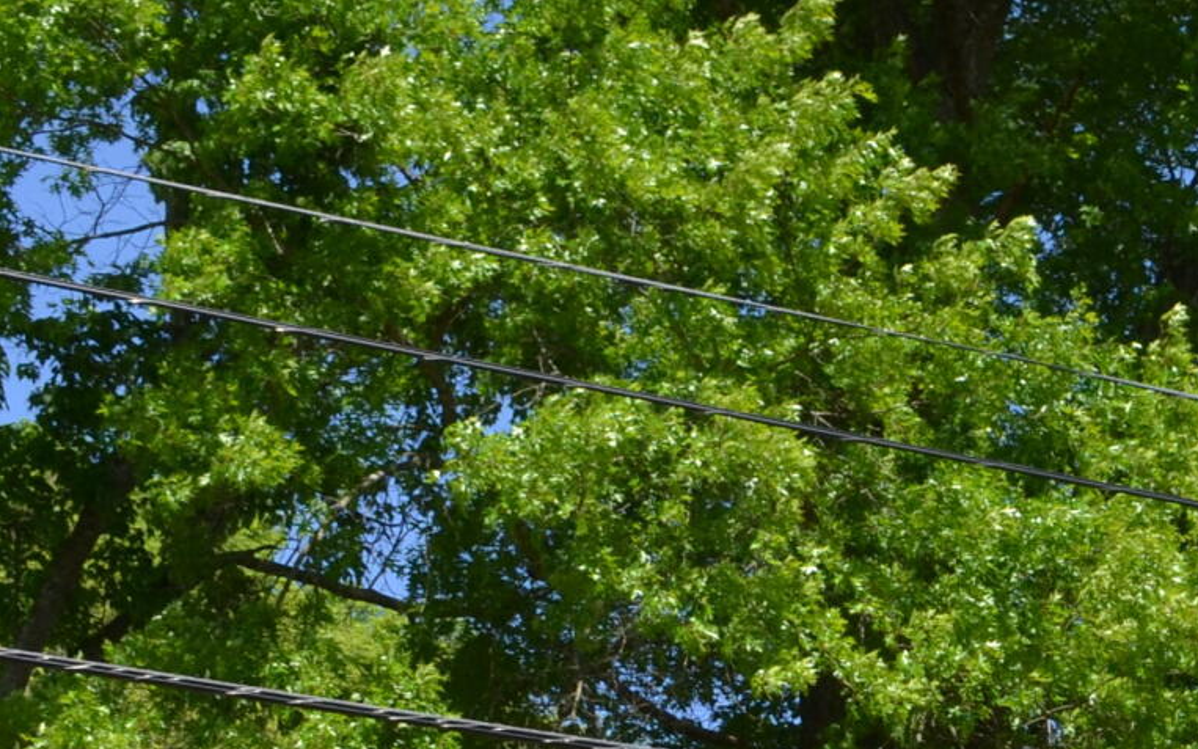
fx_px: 3918
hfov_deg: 16.9
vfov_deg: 10.4
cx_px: 1273
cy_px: 1244
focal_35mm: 120
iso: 140
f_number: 8
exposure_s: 1/250
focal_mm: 20
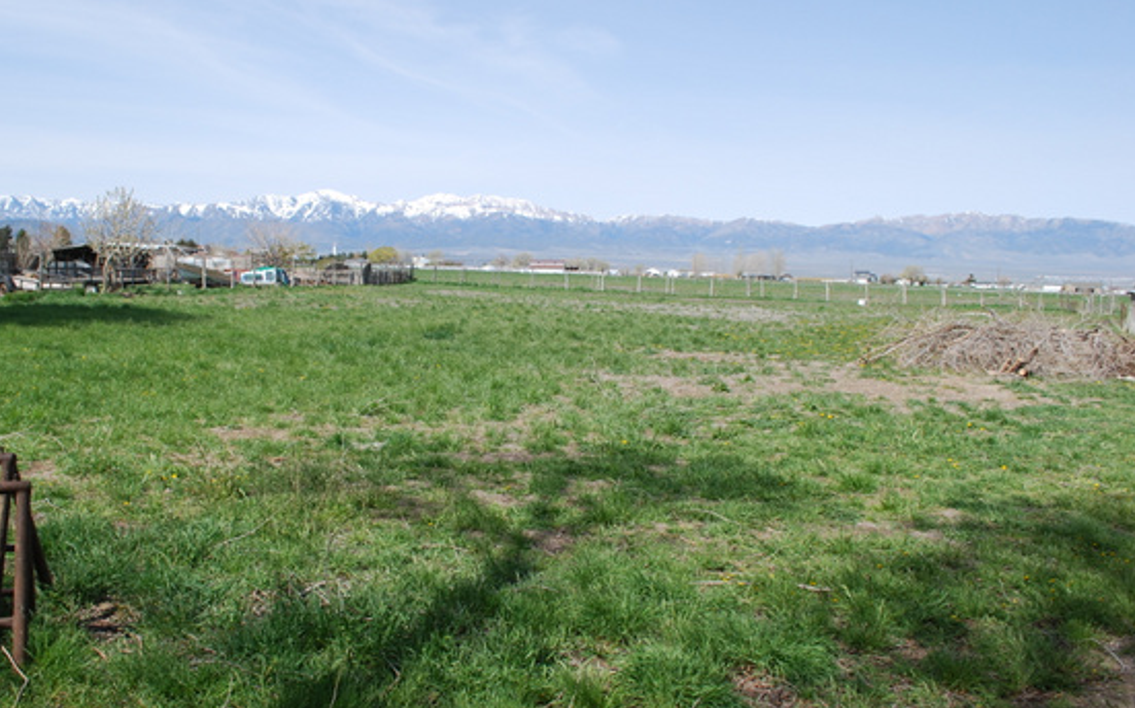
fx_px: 990
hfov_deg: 59.4
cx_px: 478
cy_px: 352
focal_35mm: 32
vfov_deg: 39.4
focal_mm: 18
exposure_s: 1/200
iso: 100
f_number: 7.1
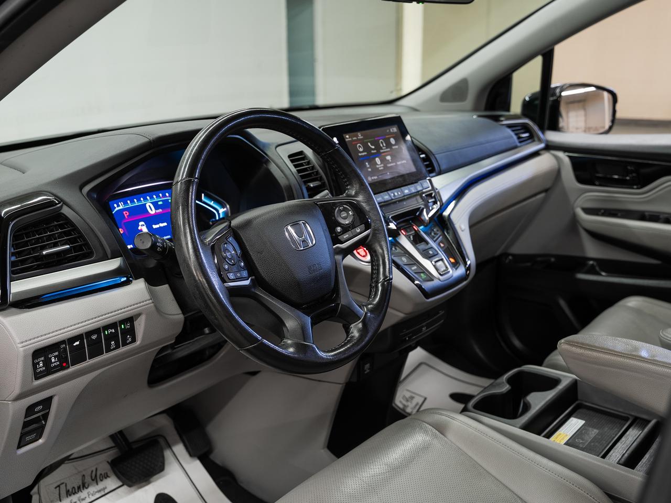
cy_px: 252
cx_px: 336
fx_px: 740
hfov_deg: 48.8
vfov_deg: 37.6
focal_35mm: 38
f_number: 5.6
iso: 100
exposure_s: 1/3
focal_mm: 35.3
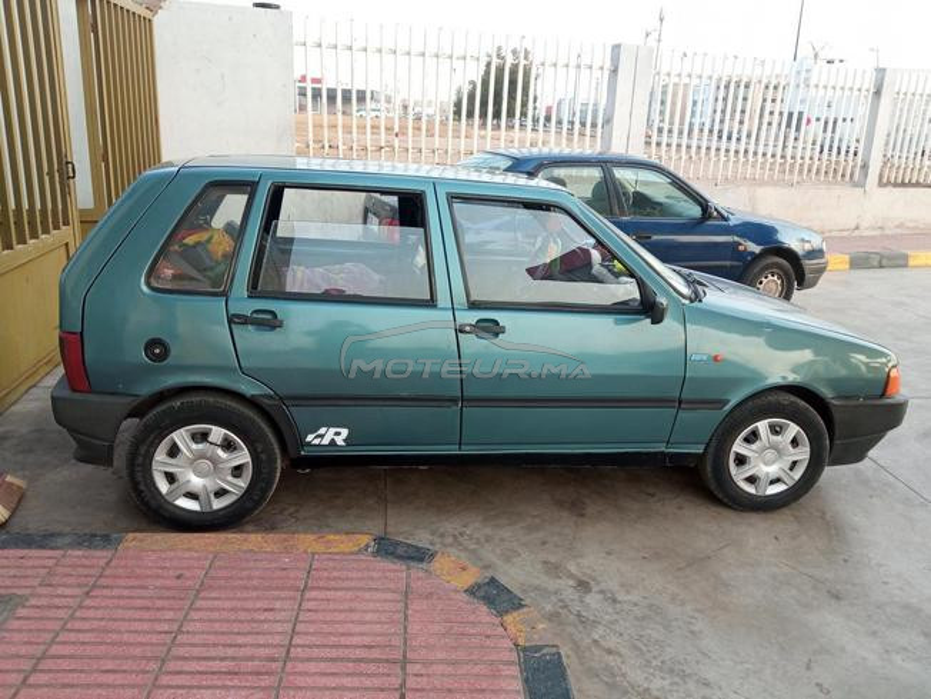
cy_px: 350
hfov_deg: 65.3
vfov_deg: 51.4
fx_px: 726
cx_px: 466
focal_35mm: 27
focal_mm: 3.79
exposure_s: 1/100
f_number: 2.2
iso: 193
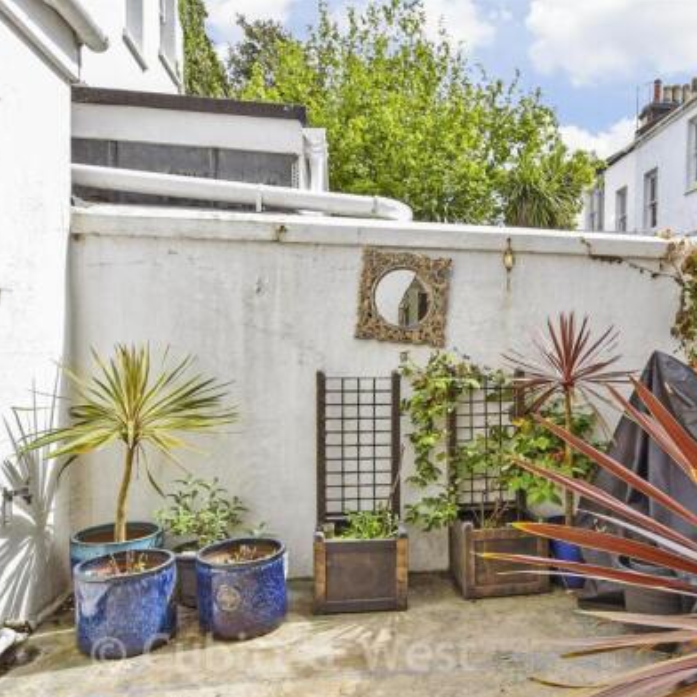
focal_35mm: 27
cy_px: 387
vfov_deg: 58.9
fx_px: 615
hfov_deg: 57.7
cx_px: 469
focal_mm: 13
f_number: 8
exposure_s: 1/320
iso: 400
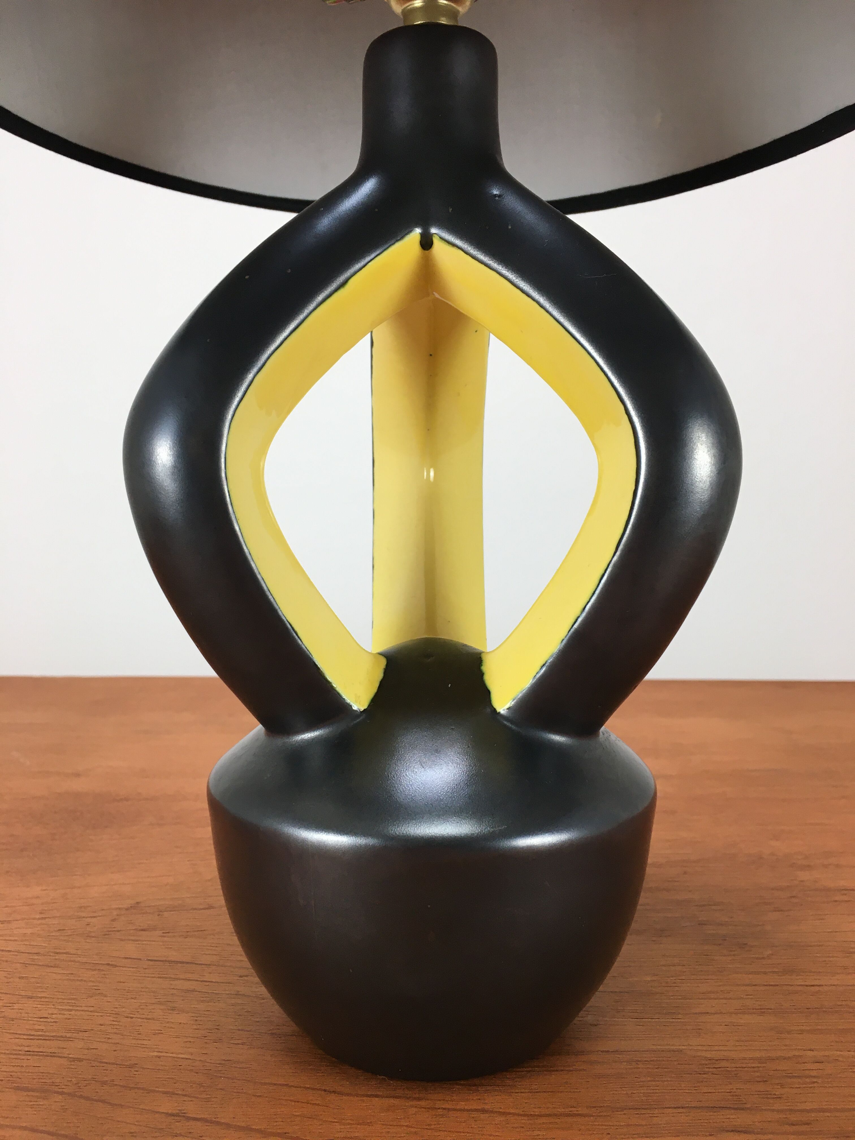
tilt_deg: -5.3
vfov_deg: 61.7
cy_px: 570
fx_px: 955
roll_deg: -0.3
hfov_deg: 48.2
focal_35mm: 29
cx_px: 428
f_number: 2.2
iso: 25
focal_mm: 4.15
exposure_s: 1/33
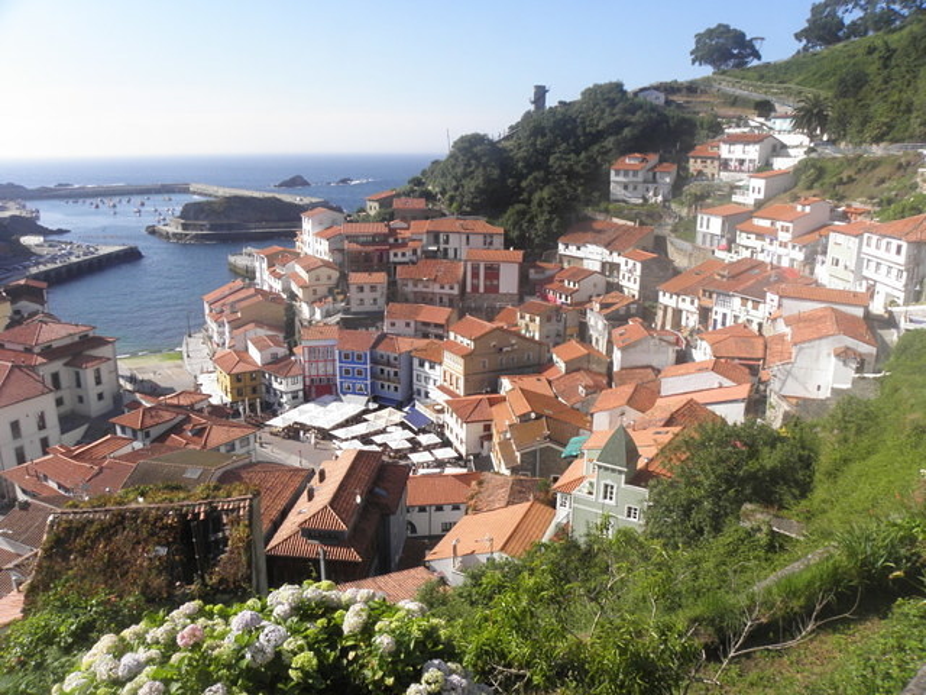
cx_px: 463
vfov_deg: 53.1
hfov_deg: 67.3
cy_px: 348
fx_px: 696
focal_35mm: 26
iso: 100
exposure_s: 1/200
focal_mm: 4.6
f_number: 8
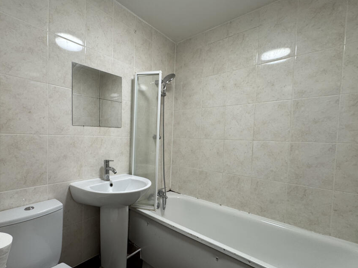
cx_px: 141
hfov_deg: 89.8
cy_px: 145
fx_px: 176
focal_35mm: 17
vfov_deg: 74.6
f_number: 2.2
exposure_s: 1/100
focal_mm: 2.22
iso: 200
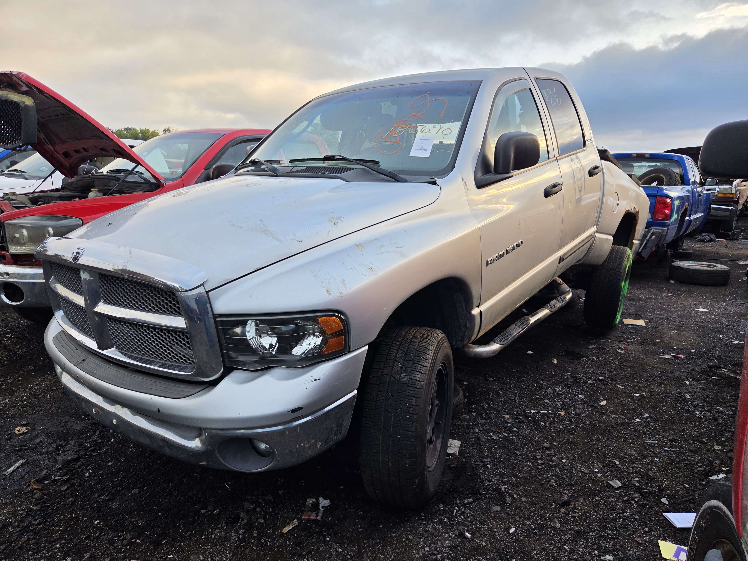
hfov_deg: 73.9
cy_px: 280
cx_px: 374
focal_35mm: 23
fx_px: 497
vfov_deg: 58.9
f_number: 1.8
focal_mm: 5.4
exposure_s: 1/796
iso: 80
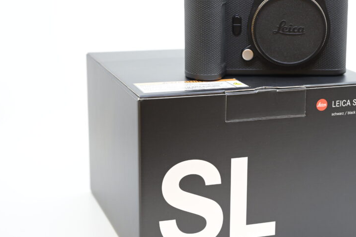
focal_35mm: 81
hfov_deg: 24.9
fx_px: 801
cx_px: 246
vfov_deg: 16.9
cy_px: 113
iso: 1250
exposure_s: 1/160
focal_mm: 57
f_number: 5.6
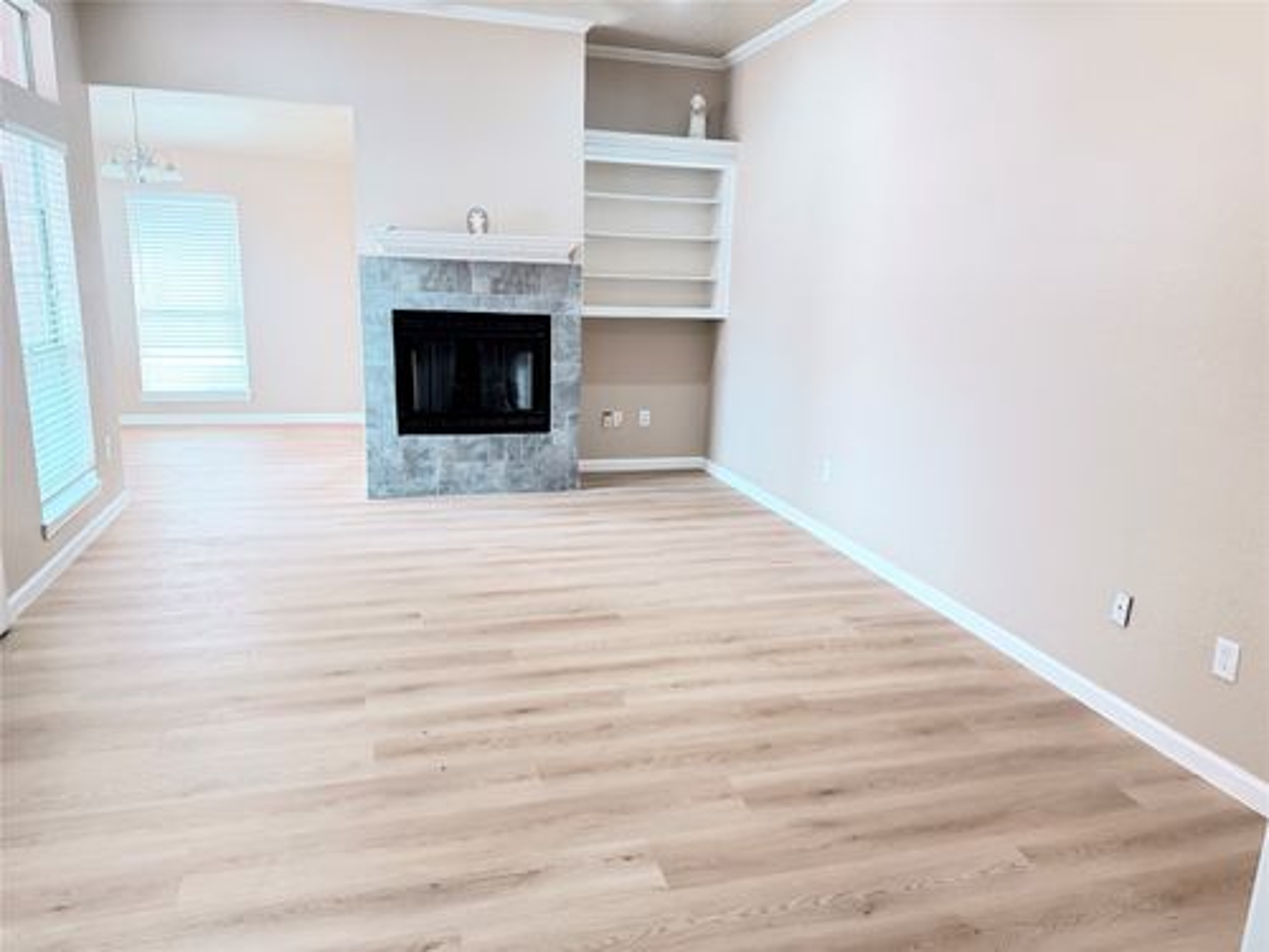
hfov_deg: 71.6
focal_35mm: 24
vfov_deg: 56.8
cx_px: 634
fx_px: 880
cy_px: 476
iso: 640
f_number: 1.78
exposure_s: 1/60
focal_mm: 6.76
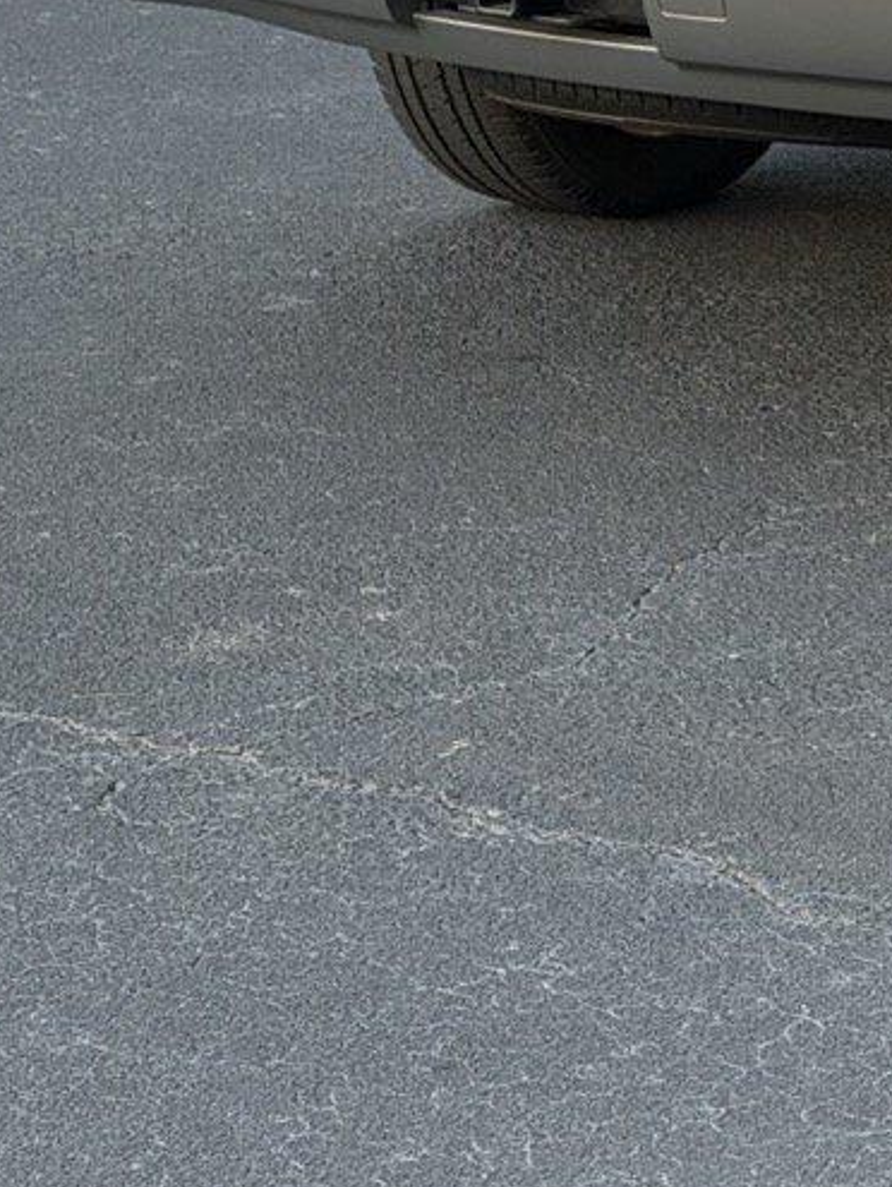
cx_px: 1367
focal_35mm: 155
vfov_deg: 12.4
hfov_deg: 9.3
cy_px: -273
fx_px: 5319
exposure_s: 1/193
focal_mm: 6.76
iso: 100
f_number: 1.78
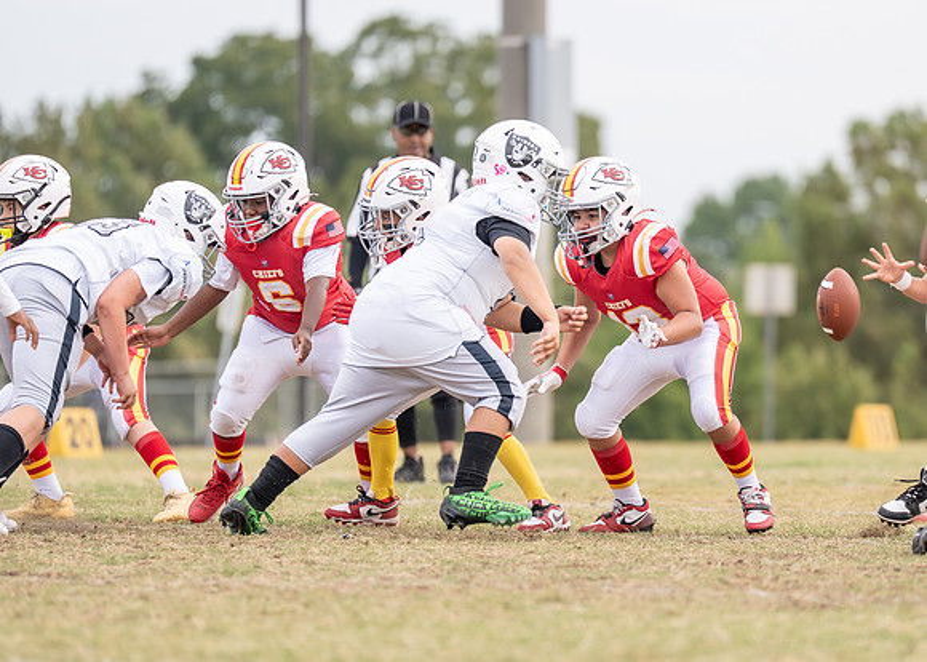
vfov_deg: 4.0
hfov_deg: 5.6
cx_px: 646
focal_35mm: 362
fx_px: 9523
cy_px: 358
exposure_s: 1/1250
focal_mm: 200
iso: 160
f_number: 2.8
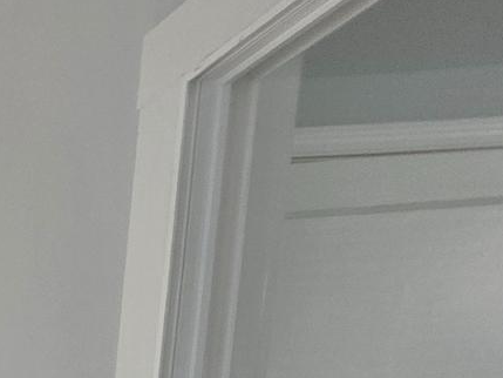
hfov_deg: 16.0
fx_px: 901
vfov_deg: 18.0
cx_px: -661
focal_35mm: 62
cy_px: 708
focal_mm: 2.2
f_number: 1.9
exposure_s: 1/120
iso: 64
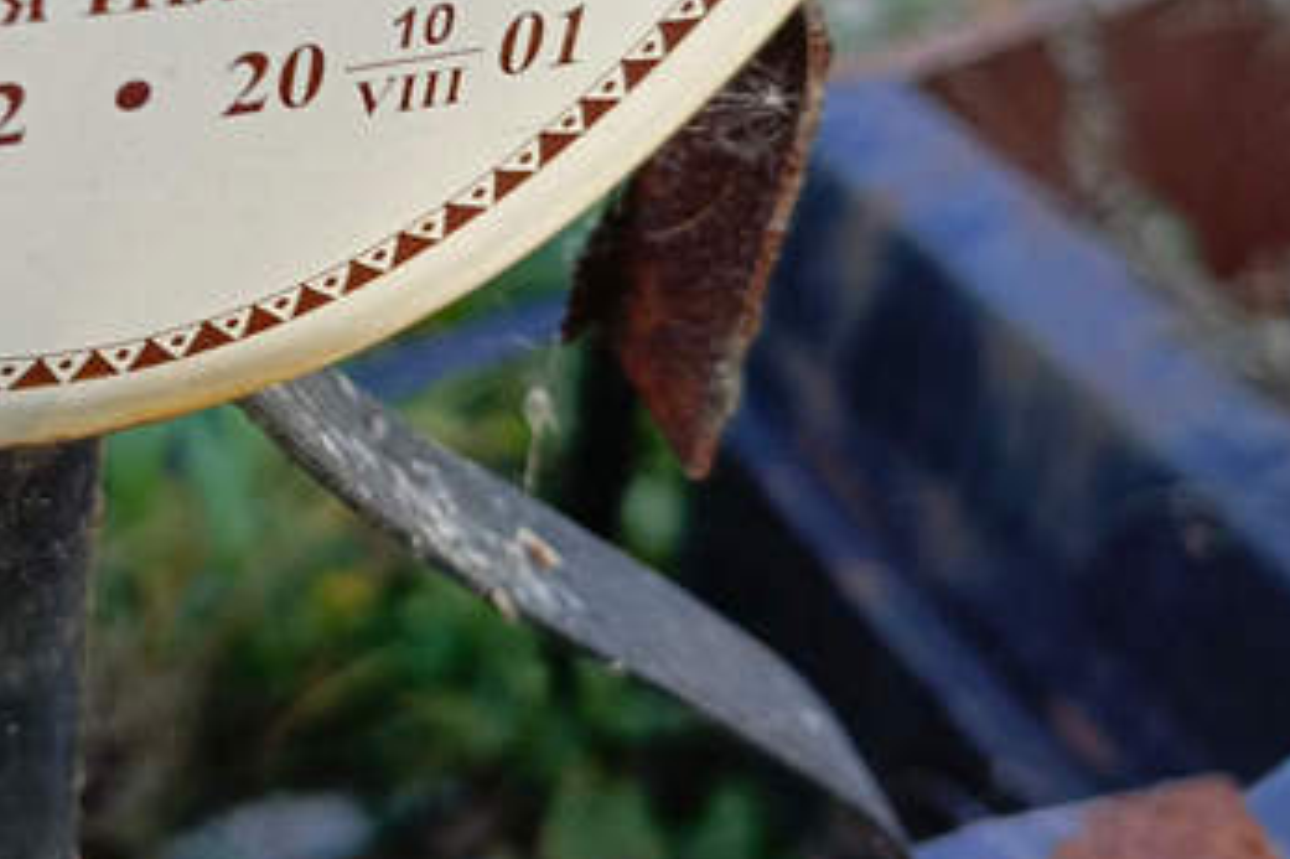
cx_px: 56
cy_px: 97
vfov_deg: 22.1
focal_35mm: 60
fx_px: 2149
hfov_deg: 31.4
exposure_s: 1/112
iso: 112
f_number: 1.69
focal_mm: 4.76
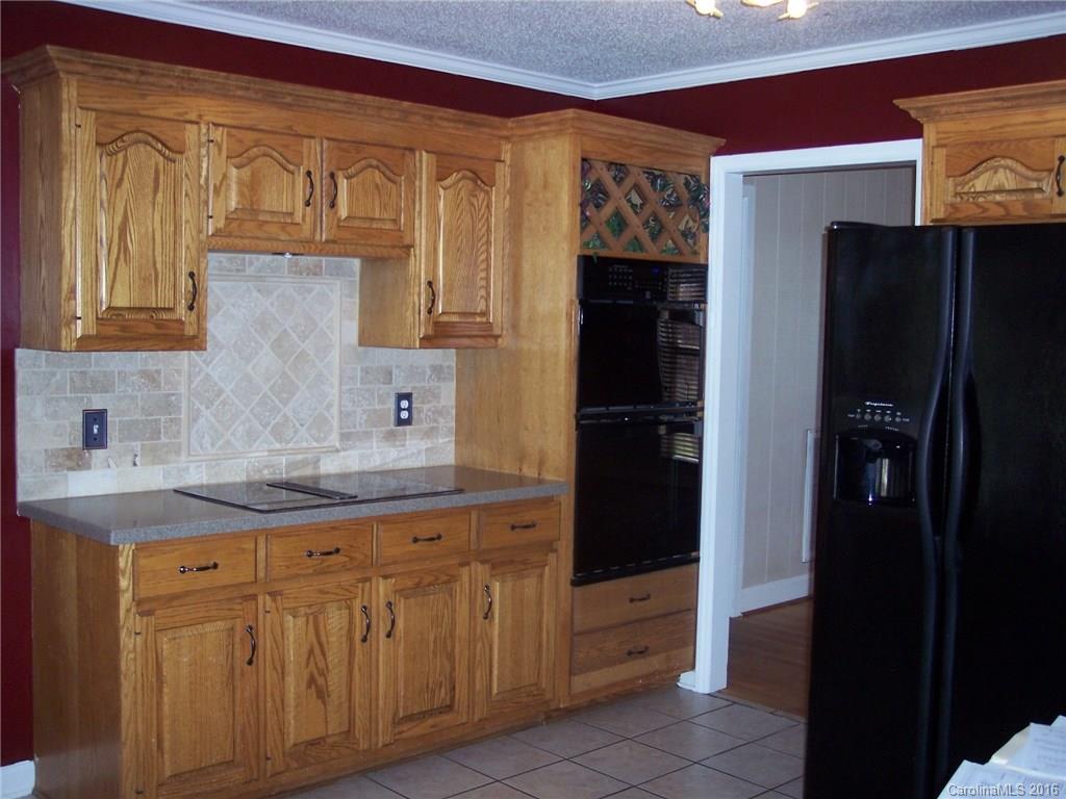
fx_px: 1201
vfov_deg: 36.8
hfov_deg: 47.9
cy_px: 400
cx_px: 533
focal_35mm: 39
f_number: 2.8
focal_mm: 8
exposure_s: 1/60
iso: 140
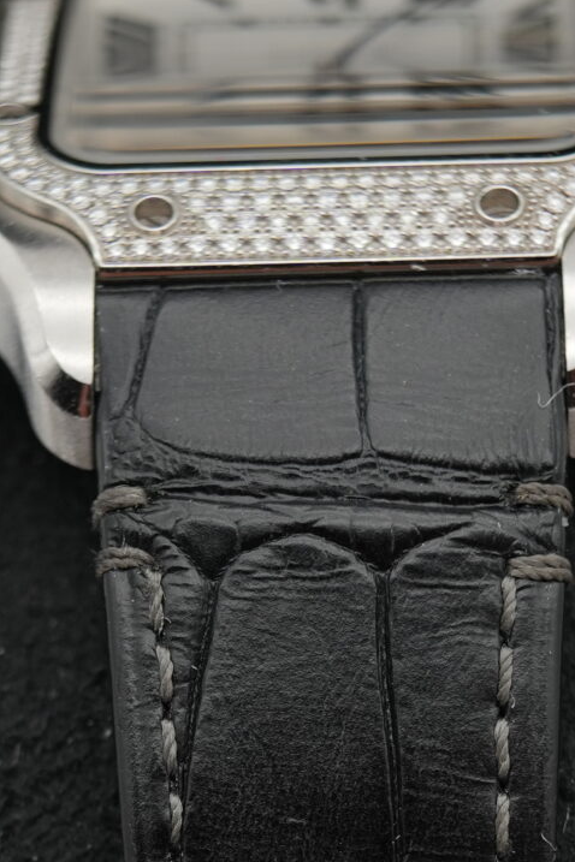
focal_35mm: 125
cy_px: 849
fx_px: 2995
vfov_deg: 16.1
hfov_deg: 11.0
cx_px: 288
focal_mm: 35
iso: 400
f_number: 5
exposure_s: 1/250
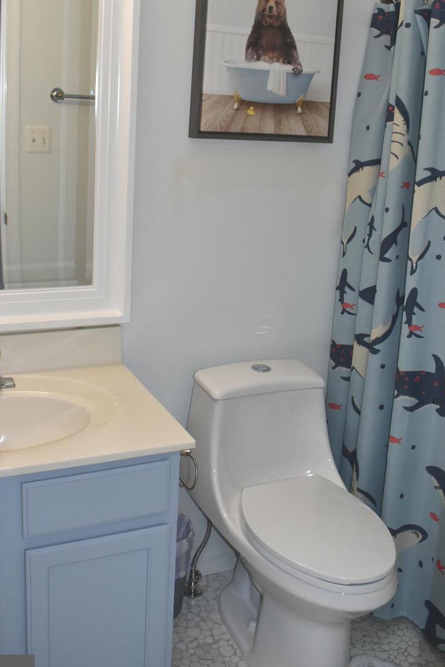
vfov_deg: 48.7
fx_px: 723
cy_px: 224
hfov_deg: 34.2
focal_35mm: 39
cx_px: 199
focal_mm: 18
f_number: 5.6
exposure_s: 1/125
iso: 560
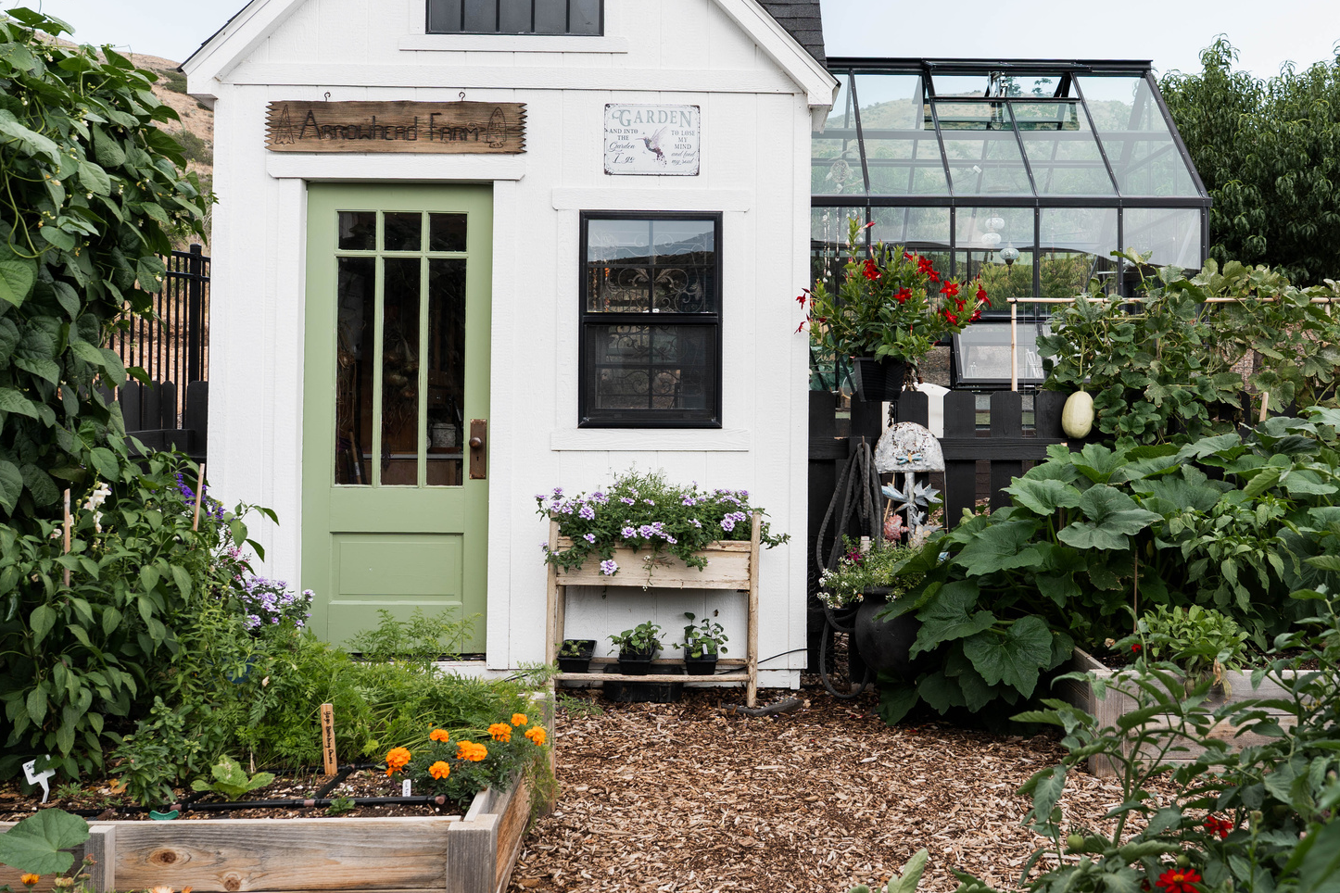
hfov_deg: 55.6
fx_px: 1265
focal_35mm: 34
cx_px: 765
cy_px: 385
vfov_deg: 38.8
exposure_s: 1/125
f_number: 5.6
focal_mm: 24
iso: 100
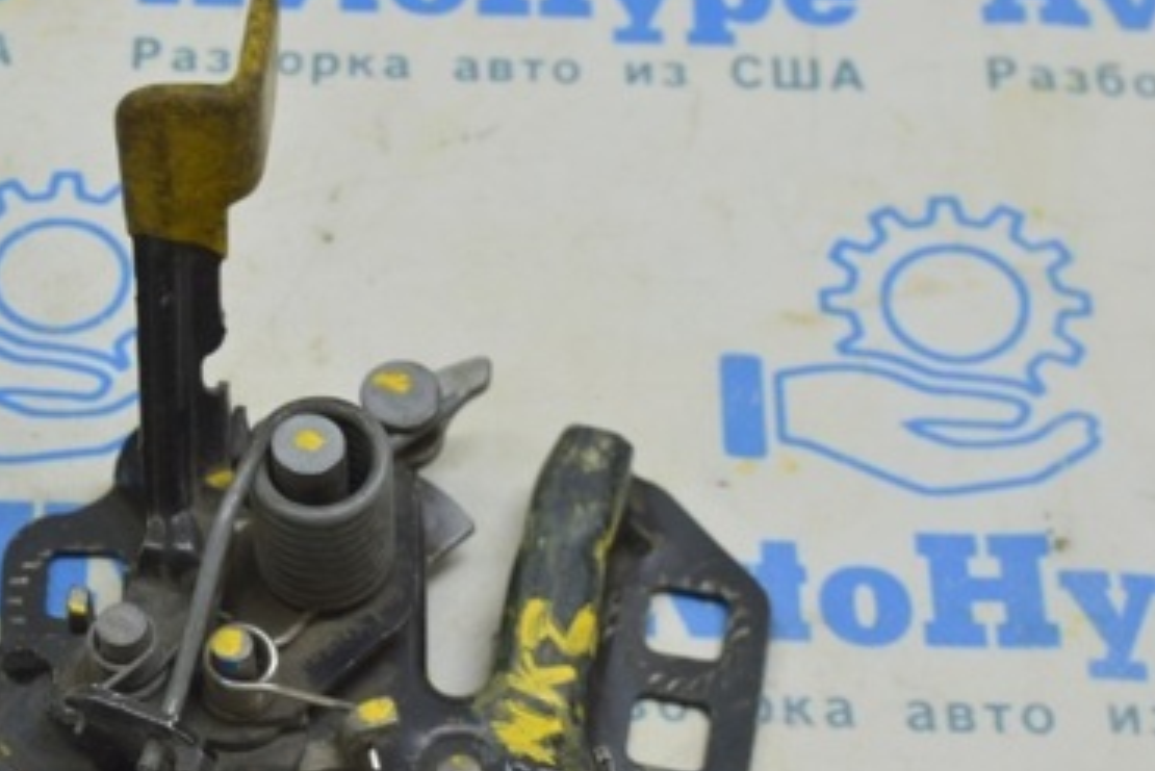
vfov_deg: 23.8
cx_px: 247
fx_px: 1829
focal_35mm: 57
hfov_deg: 34.1
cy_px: 464
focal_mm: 22
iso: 400
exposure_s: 1/20
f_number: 5.6
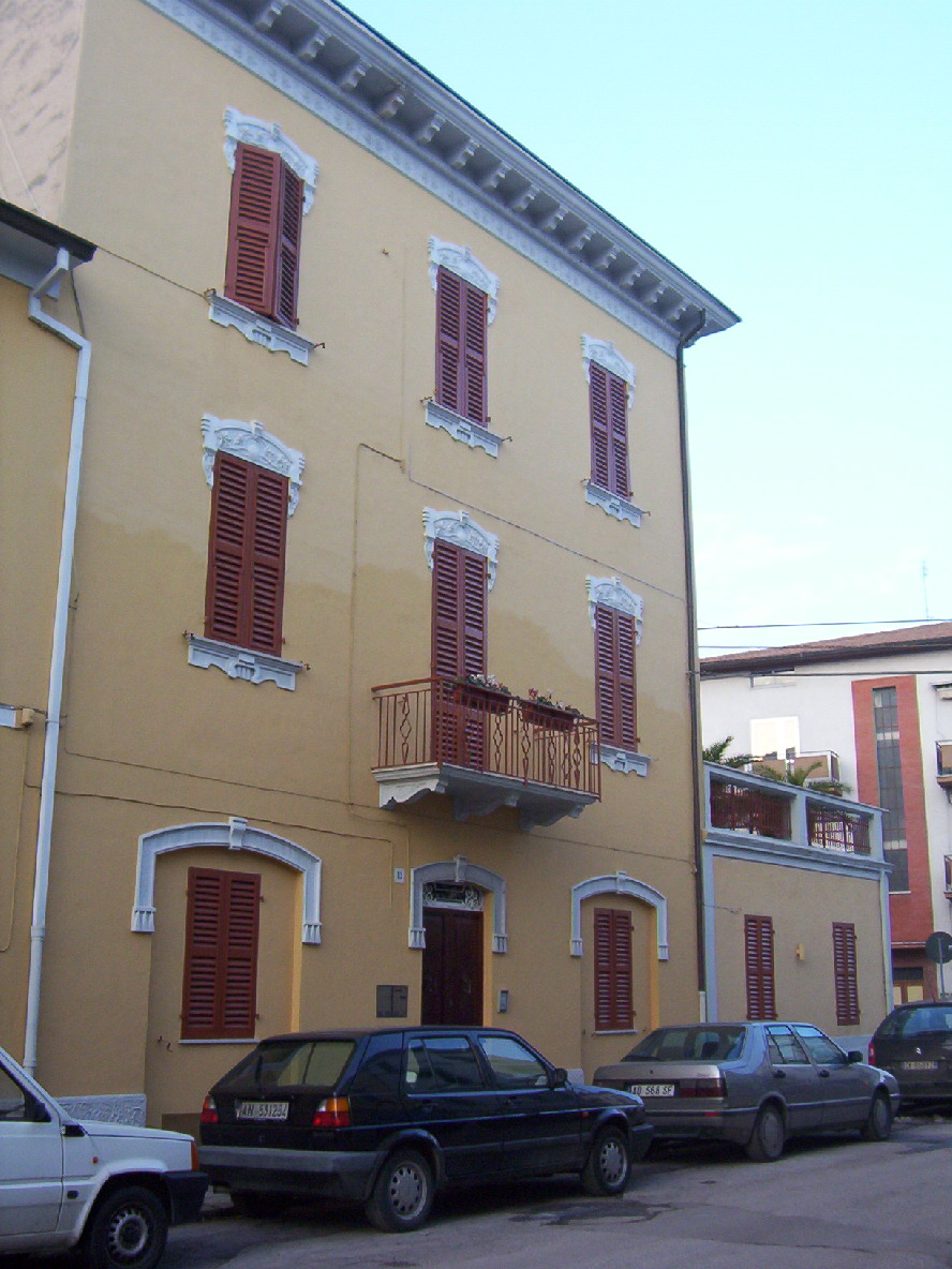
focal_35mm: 36
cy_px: 634
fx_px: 1320
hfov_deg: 39.7
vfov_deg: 51.4
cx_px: 476
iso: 100
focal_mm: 5.54
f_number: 2.76
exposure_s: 1/269
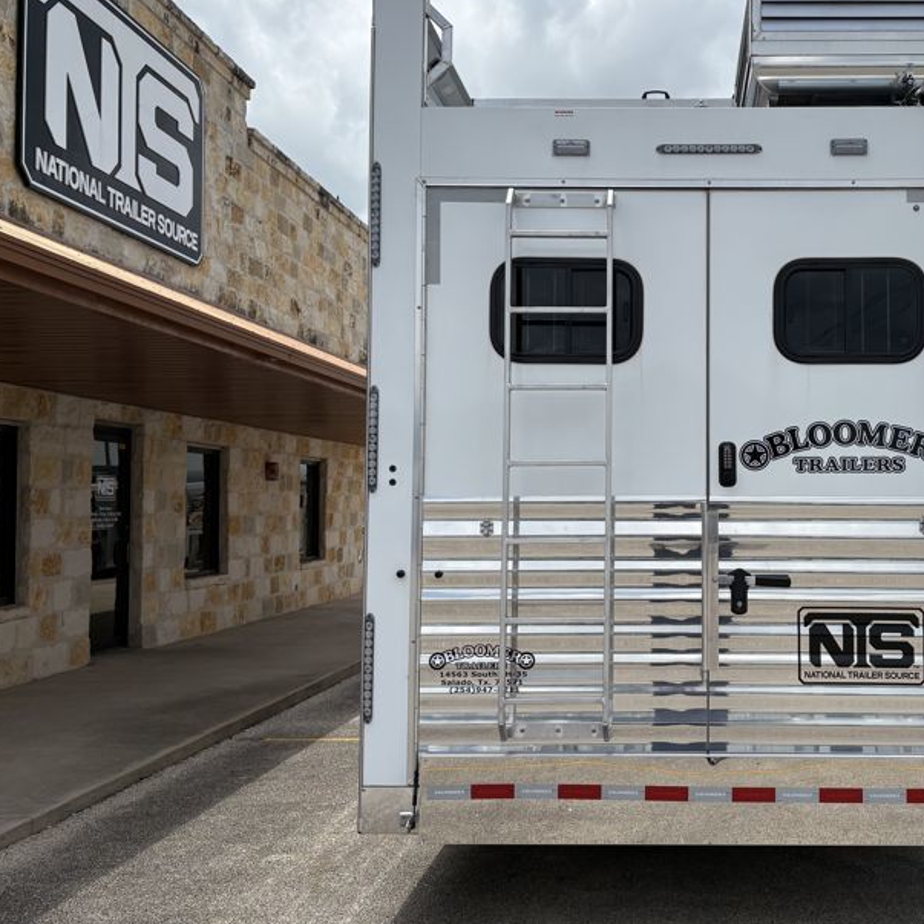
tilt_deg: +4.3
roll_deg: +0.7
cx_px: 677
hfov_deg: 41.7
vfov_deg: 42.8
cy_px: 428
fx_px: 1178
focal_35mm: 39
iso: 50
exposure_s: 1/5814
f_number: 1.6
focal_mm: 5.96
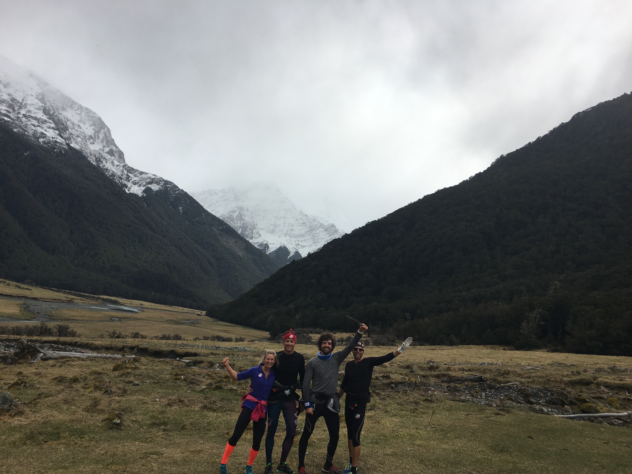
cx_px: 316
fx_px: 529
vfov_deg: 48.2
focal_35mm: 29
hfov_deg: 61.7
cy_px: 237
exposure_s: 1/2564
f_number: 2.2
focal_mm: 4.15
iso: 25
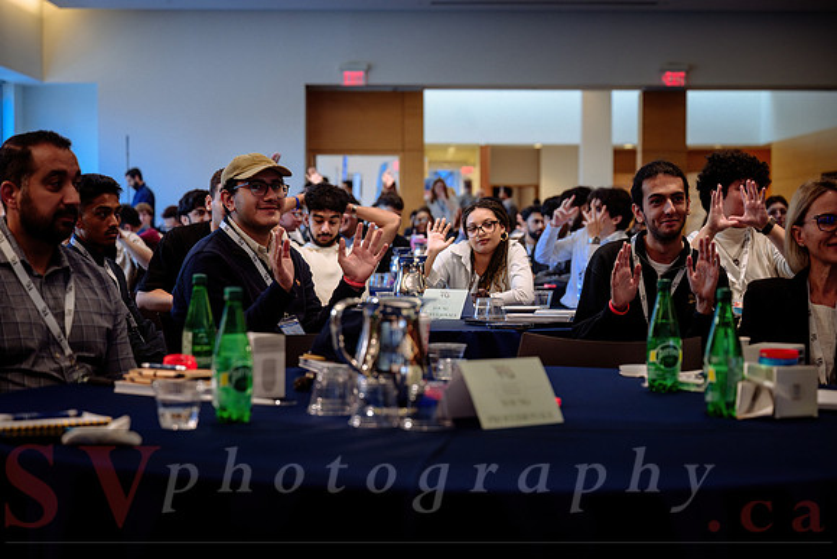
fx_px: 1628
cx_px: 418
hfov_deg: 28.8
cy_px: 280
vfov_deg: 19.5
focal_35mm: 70
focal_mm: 70
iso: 640
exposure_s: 1/160
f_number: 3.5
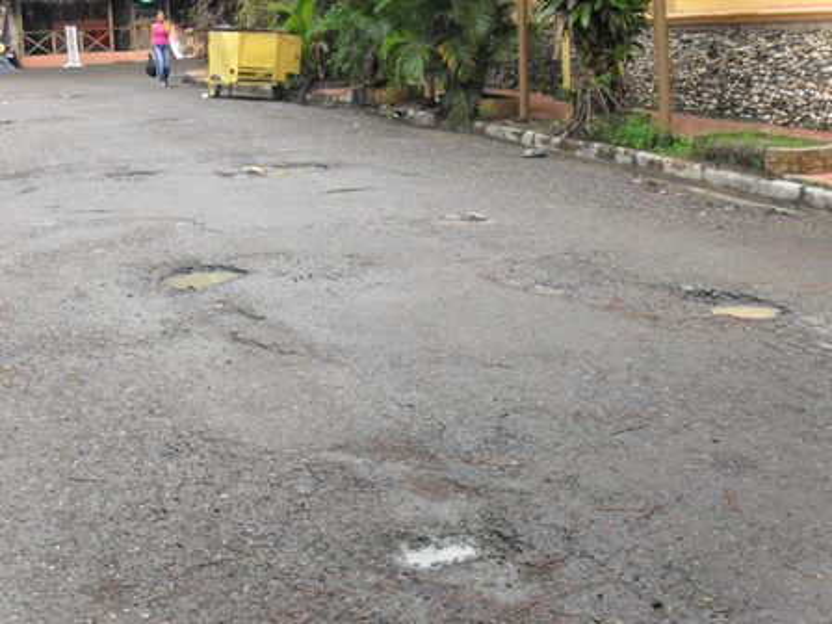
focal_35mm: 60
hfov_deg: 32.2
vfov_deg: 24.4
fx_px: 1442
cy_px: 312
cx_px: 416
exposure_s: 1/125
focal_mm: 10.5
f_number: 3.7
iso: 100
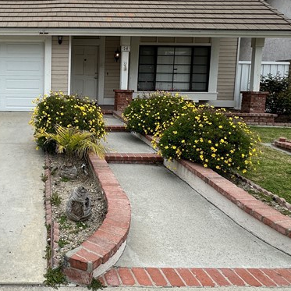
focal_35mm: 34
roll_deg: -1.1
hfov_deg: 44.8
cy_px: 113
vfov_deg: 48.1
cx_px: 39
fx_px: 323
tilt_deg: -5.5
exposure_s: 1/511
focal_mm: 2.22
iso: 40
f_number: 2.2
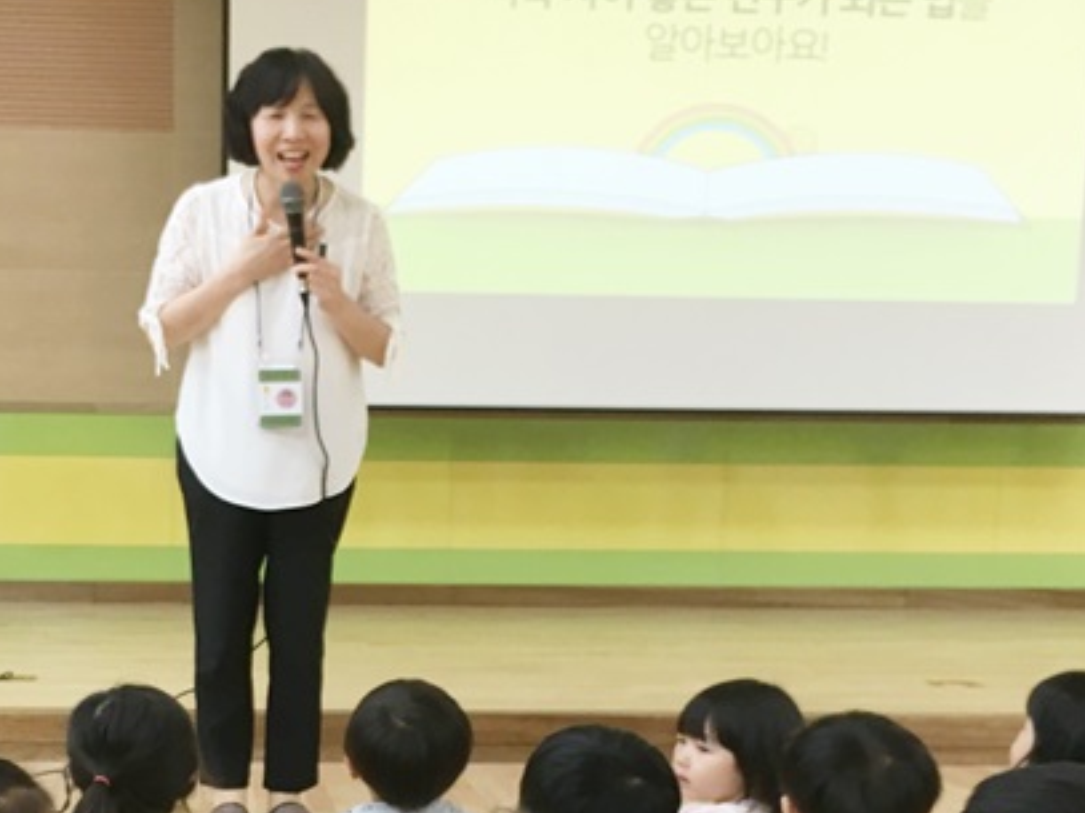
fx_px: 1786
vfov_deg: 25.0
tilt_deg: -7.5
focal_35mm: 57
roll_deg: -0.6
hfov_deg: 33.0
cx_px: 243
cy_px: 717
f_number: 2.2
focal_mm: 4.15
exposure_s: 1/30
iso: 50
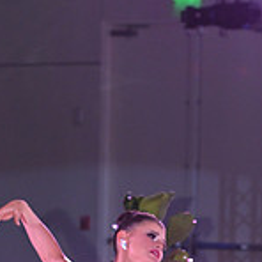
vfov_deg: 4.7
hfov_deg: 4.8
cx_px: 263
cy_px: 425
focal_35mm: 366
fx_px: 3134
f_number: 5.6
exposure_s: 1/200
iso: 2000
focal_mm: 110
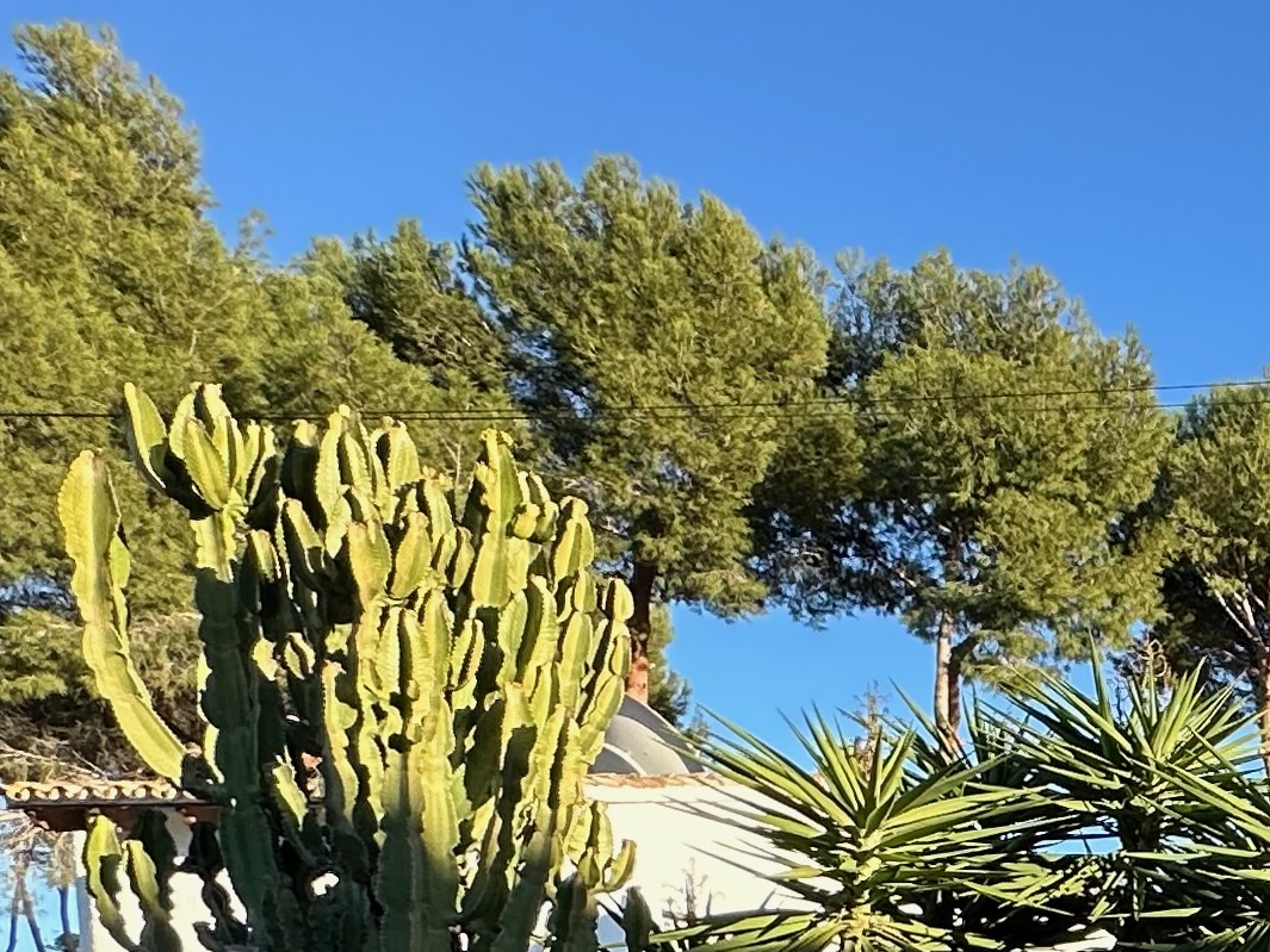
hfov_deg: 26.9
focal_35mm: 53
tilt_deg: -2.6
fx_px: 1945
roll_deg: +0.4
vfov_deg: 23.7
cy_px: 1289
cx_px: 1859
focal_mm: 2.22
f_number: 2.2
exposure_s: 1/626
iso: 40
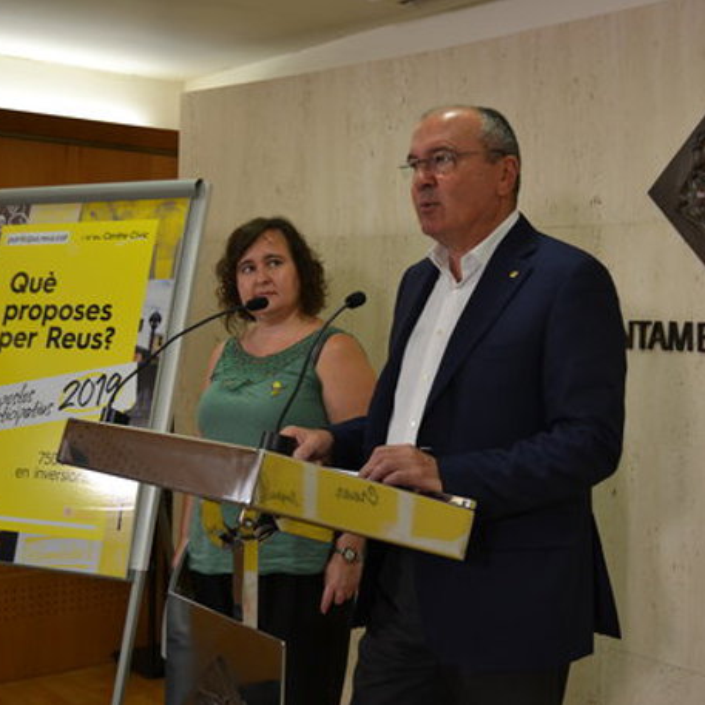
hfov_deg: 34.0
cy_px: 353
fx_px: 1152
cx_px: 410
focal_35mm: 50
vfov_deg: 34.0
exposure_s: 1/80
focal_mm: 26
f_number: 4.5
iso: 400
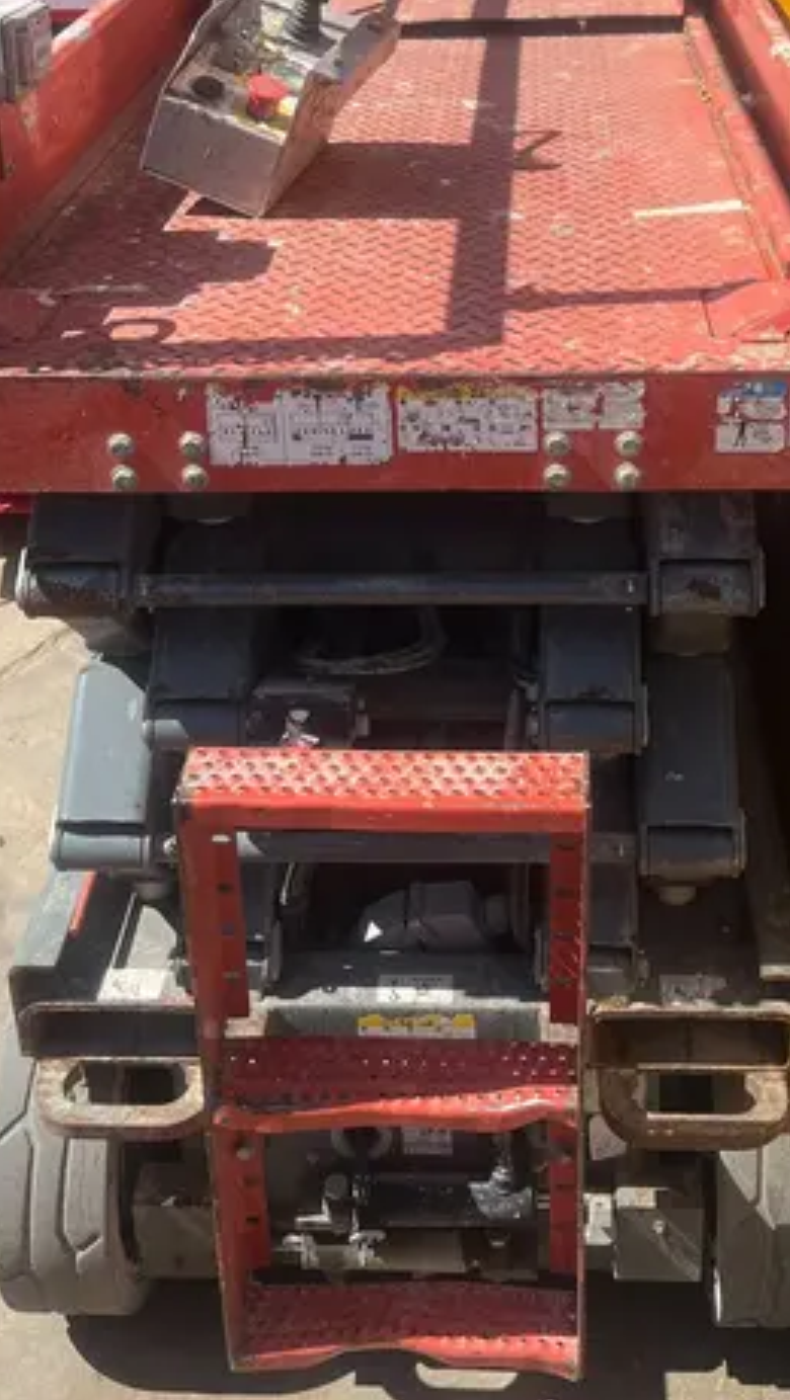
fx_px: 1672
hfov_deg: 26.5
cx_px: 462
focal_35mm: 45
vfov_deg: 44.2
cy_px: 378
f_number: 1.6
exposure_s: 1/2309
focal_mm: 5.1
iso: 50
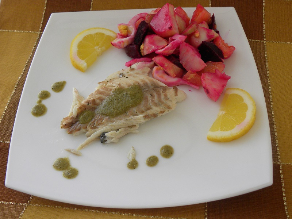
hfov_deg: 50.1
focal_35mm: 37
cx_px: 146
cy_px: 110
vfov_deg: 38.7
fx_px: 312
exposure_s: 1/62.3
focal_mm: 6.6
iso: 138
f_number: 3.2
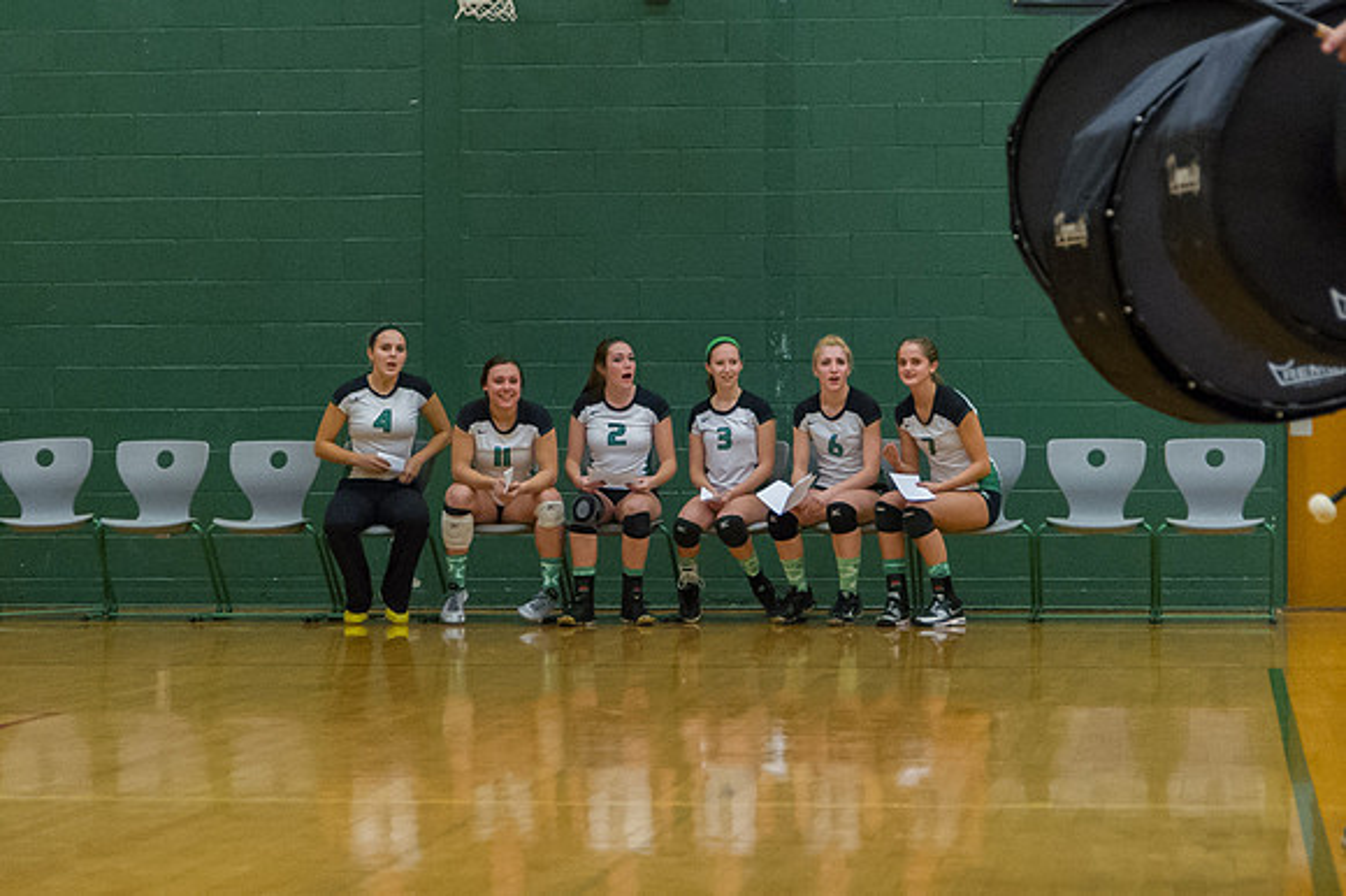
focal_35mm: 113
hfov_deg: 18.1
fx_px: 4223
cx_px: 639
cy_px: 430
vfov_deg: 12.1
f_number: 5.3
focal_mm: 70
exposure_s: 1/320
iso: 8000
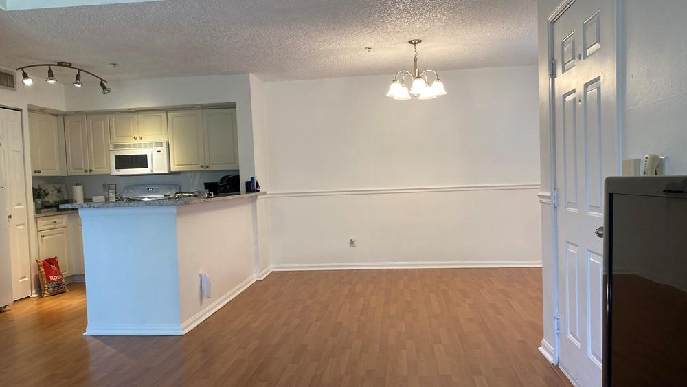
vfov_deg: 40.2
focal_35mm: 29
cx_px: 340
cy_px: 209
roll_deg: +1.6
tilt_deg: -3.1
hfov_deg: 66.1
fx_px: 528
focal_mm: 4.25
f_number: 1.8
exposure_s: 1/120
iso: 100
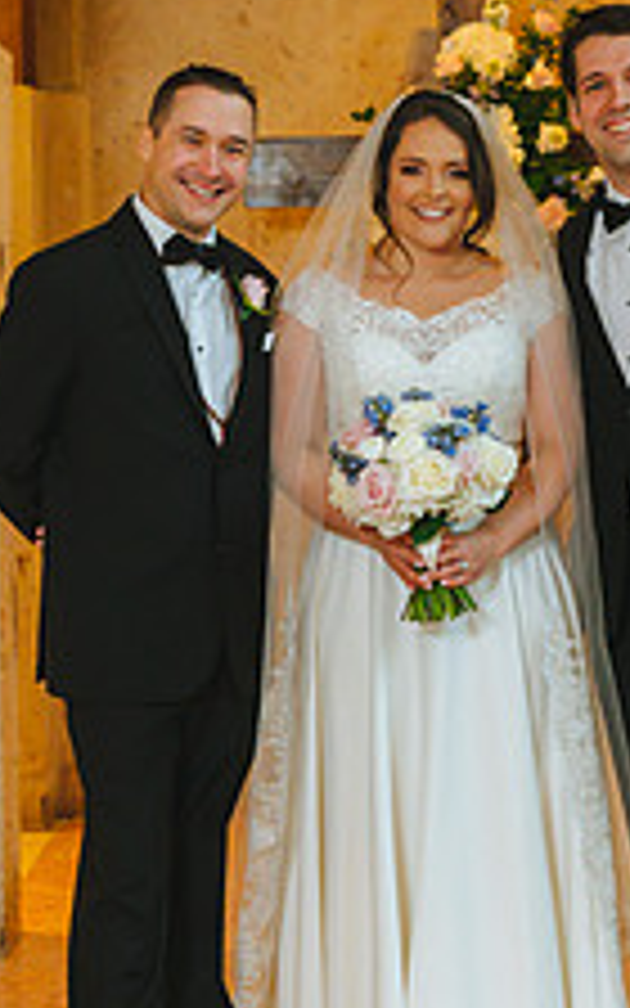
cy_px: 400
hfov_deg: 14.1
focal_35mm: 92
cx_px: 493
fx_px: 2527
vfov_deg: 22.5
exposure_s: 1/160
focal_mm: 45
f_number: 4
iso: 4000
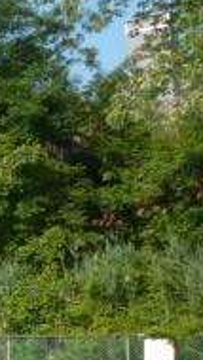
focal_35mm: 88
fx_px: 841
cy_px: 282
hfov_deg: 11.4
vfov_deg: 23.9
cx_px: -281
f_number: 3.3
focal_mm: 4.3
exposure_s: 1/640
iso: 100
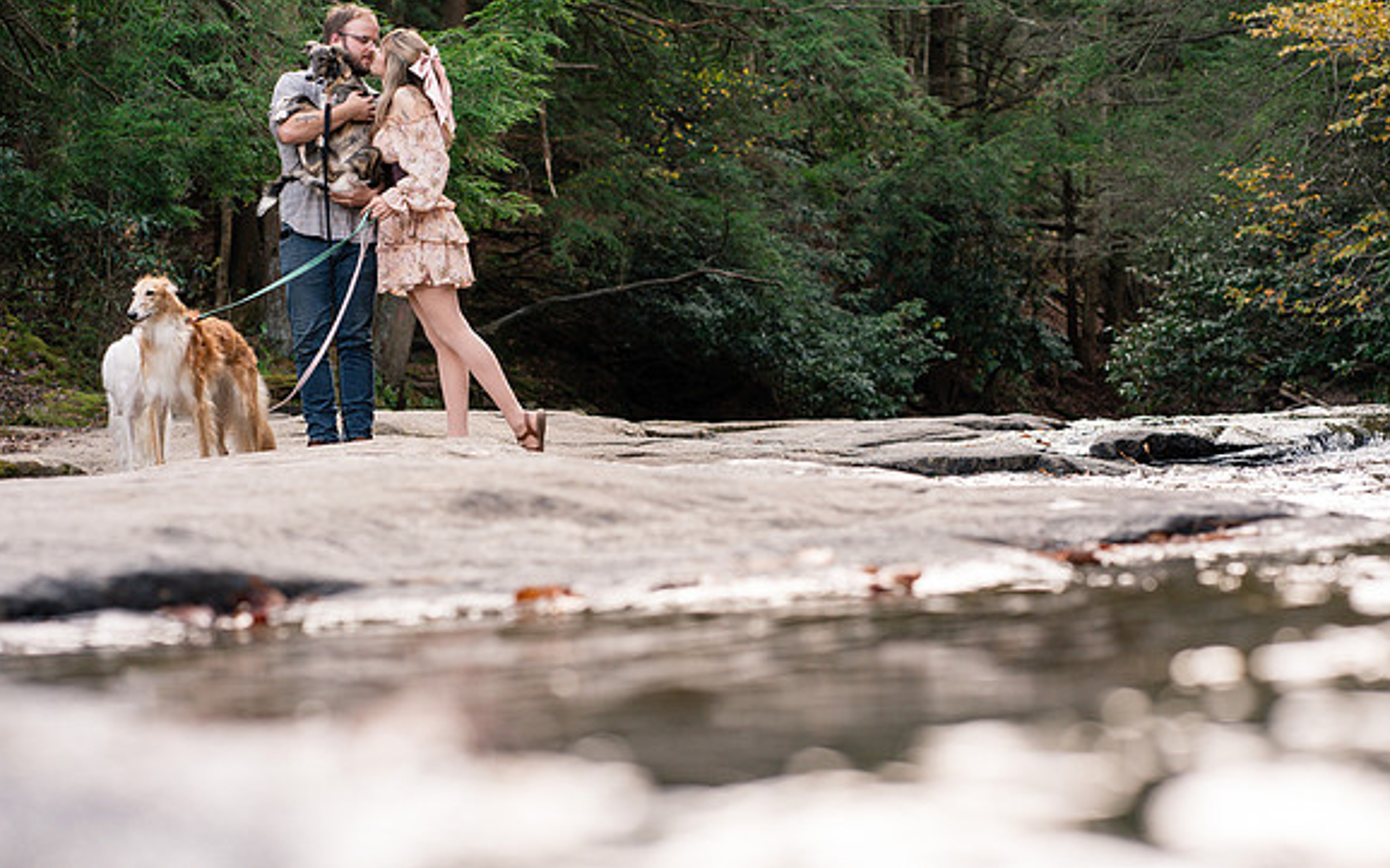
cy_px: 405
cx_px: 695
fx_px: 3295
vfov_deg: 15.0
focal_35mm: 87
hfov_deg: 23.8
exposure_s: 1/400
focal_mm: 85
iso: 1000
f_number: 5
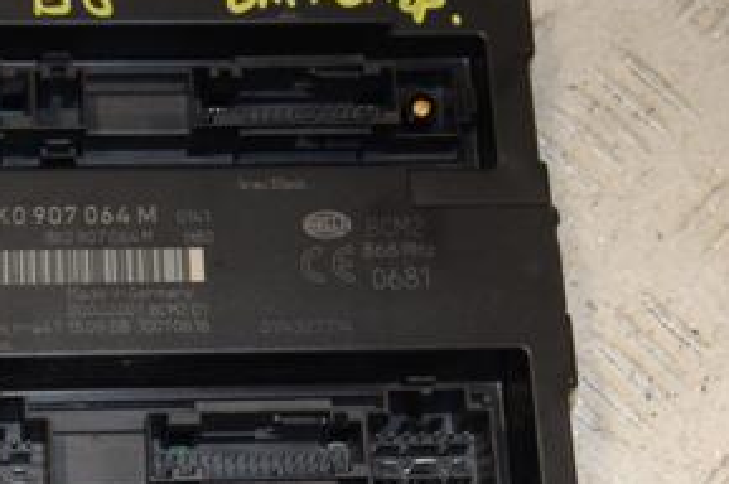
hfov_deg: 15.5
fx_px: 2650
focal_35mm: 131
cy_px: 290
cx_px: 124
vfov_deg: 10.4
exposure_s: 1/200
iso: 800
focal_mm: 42
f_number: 8
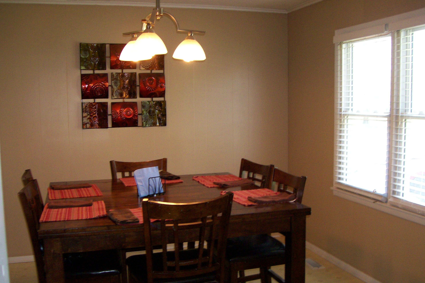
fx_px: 449
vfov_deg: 35.0
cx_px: 215
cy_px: 152
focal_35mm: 38
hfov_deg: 50.7
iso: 140
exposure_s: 1/64
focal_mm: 6
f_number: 2.7
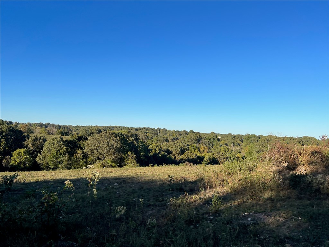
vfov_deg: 53.1
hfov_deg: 67.3
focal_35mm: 26
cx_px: 164
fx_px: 247
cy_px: 124
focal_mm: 5.7
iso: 50
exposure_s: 1/3571
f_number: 1.5
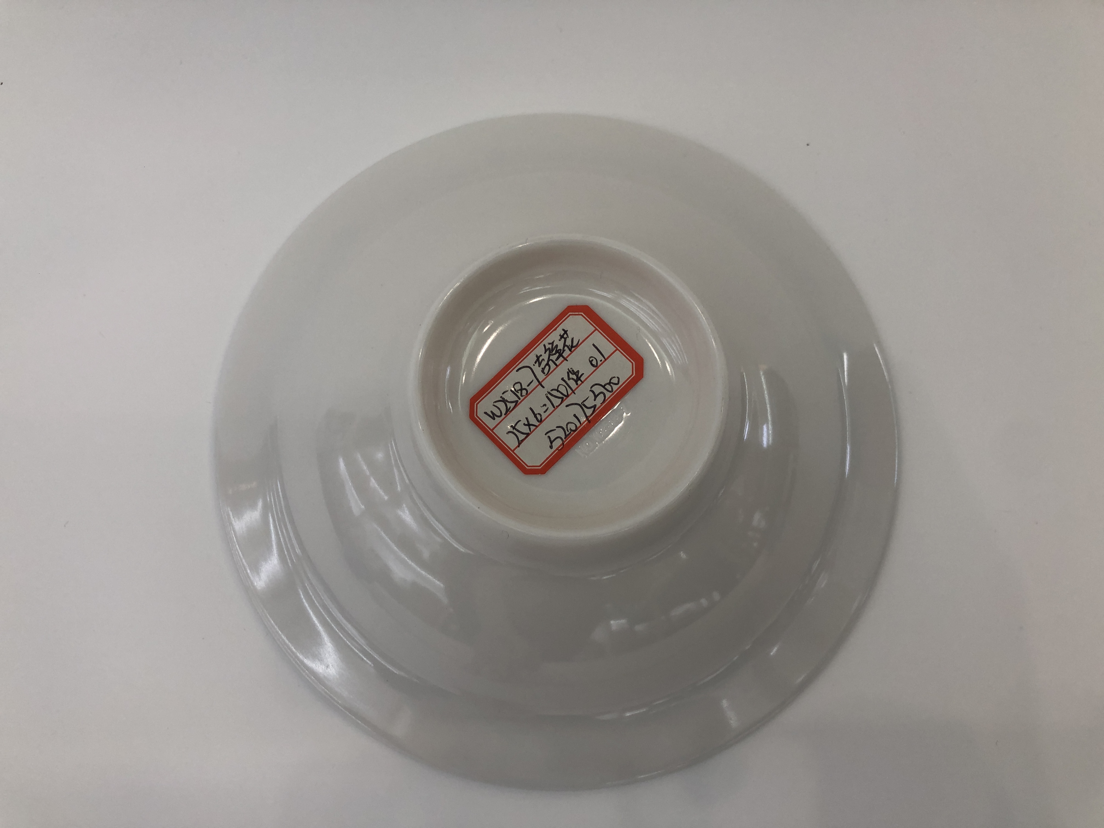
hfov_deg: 63.4
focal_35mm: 28
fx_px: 893
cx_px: 552
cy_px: 414
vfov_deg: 49.7
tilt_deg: -76.8
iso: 40
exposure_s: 1/100
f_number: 1.8
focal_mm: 4
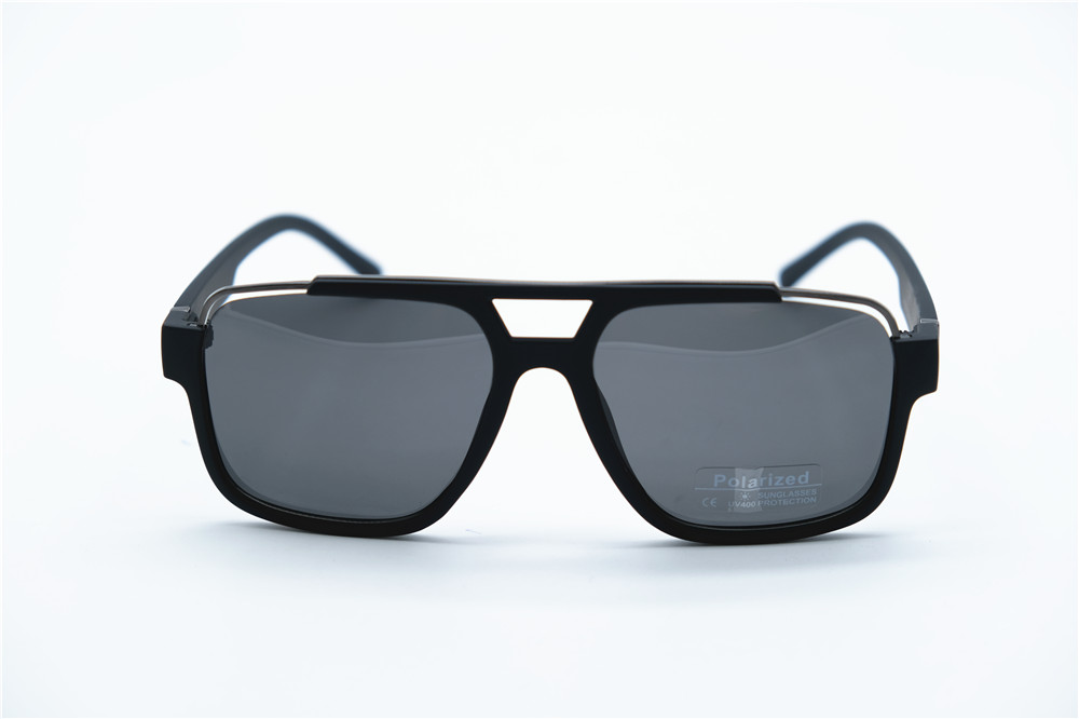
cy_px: 360
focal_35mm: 76
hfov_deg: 26.7
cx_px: 540
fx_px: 2277
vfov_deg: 17.9
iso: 160
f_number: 4.5
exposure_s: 1/220
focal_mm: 50.5
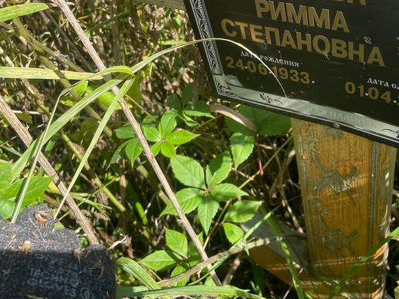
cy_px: 88
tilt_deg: -42.3
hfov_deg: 45.6
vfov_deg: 35.4
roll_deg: +8.5
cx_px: 284
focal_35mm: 40
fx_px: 461
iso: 32
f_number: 1.6
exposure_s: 1/703
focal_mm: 4.2
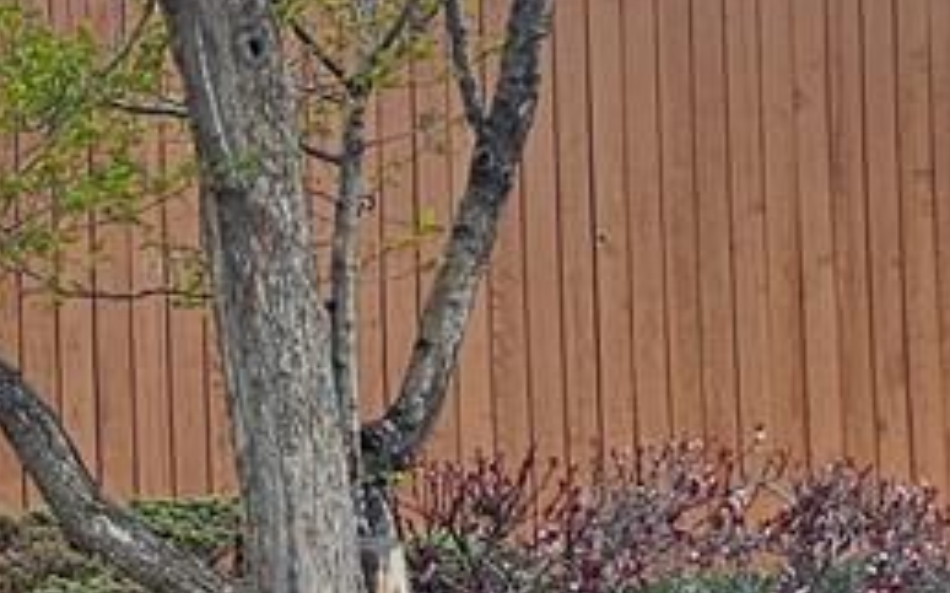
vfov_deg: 8.7
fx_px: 3908
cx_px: -1038
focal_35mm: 151
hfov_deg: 12.1
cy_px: 457
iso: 10
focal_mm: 6.3
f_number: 1.7
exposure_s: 1/307
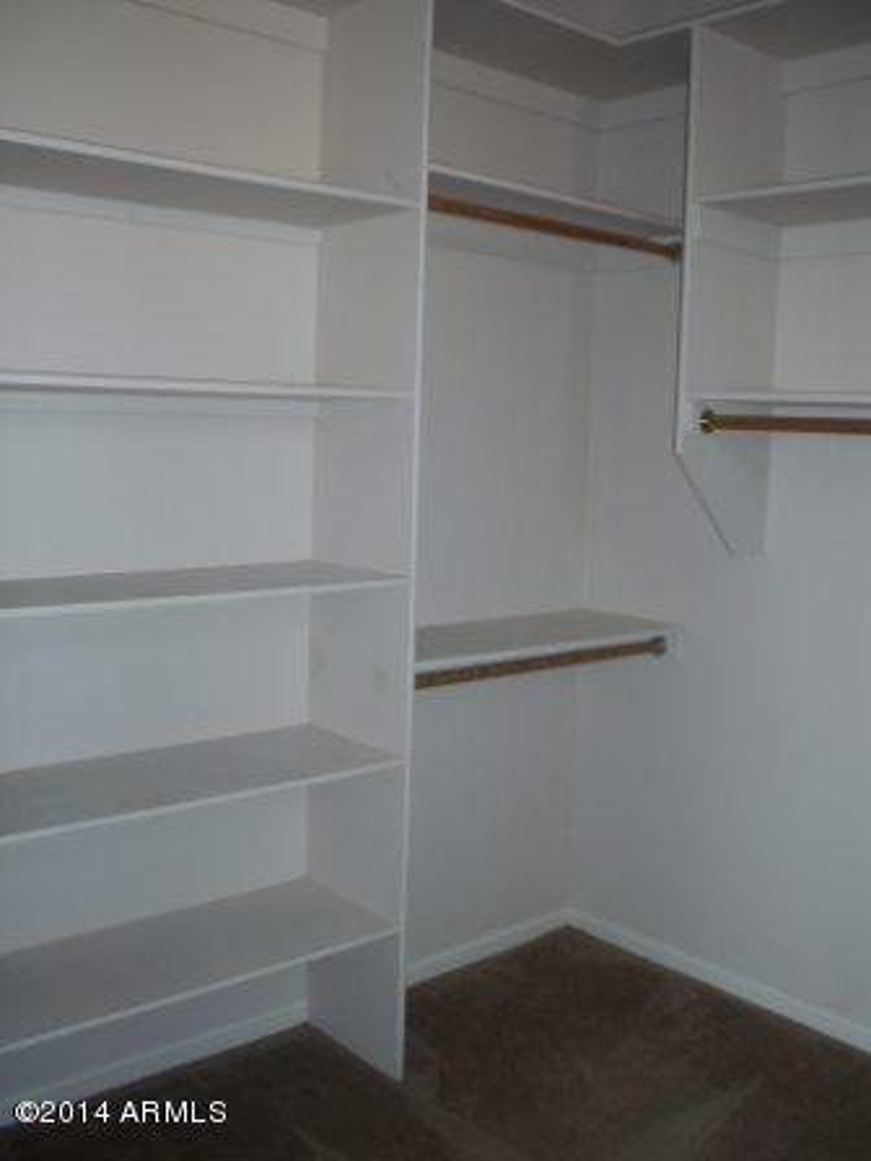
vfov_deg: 49.0
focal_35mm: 38
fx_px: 1275
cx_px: 436
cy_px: 580
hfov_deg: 37.7
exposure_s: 1/60
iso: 200
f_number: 2.9
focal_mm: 6.3
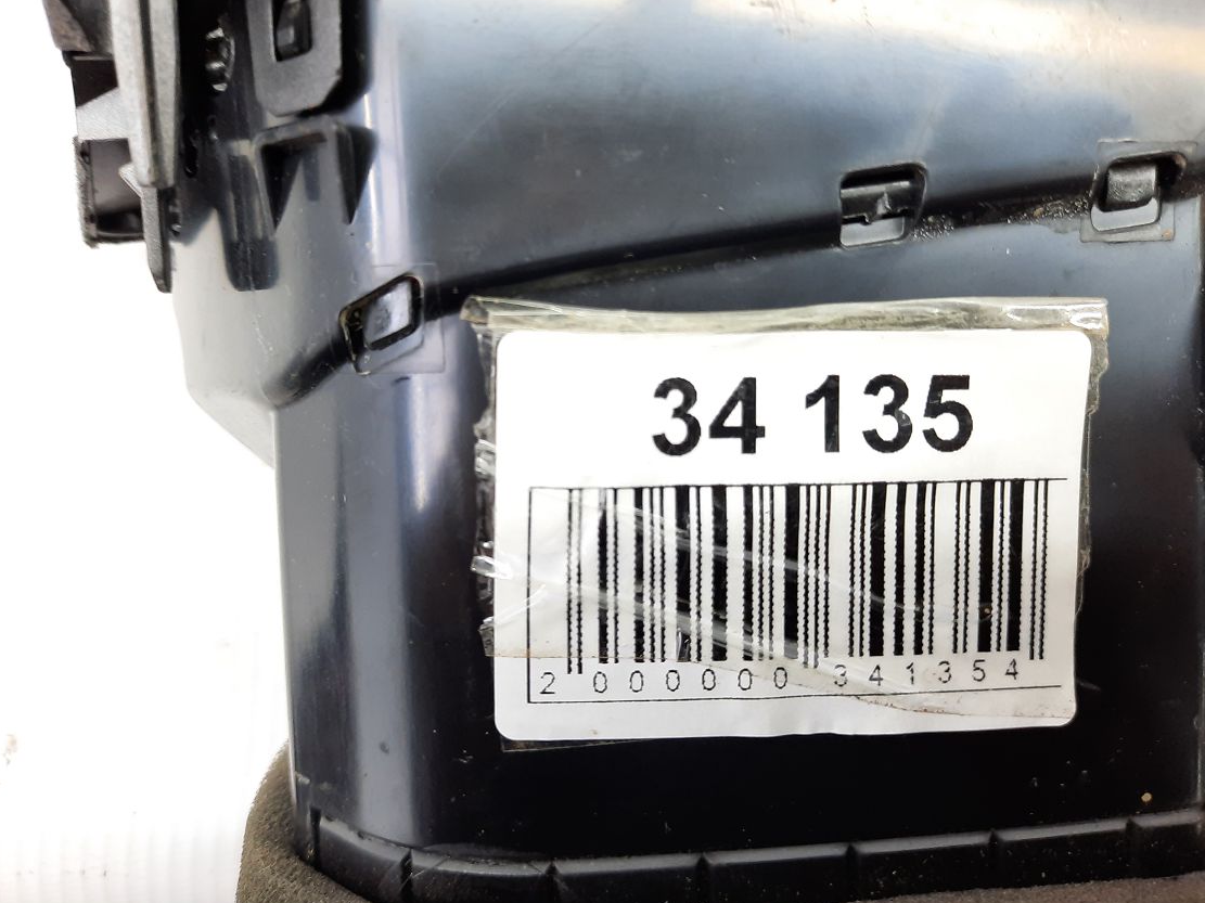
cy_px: 435
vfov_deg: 51.3
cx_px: 606
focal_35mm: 27
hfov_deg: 65.3
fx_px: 940
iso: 160
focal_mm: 4.6
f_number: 2
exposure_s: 1/50
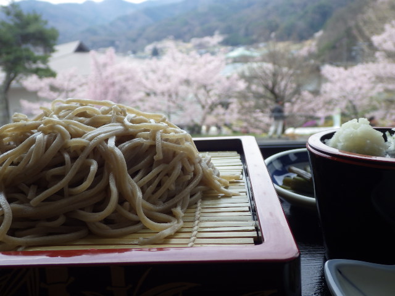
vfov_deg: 39.7
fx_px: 411
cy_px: 148
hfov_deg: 51.4
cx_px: 198
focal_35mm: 36
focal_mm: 6.4
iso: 125
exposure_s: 1/500
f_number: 3.5
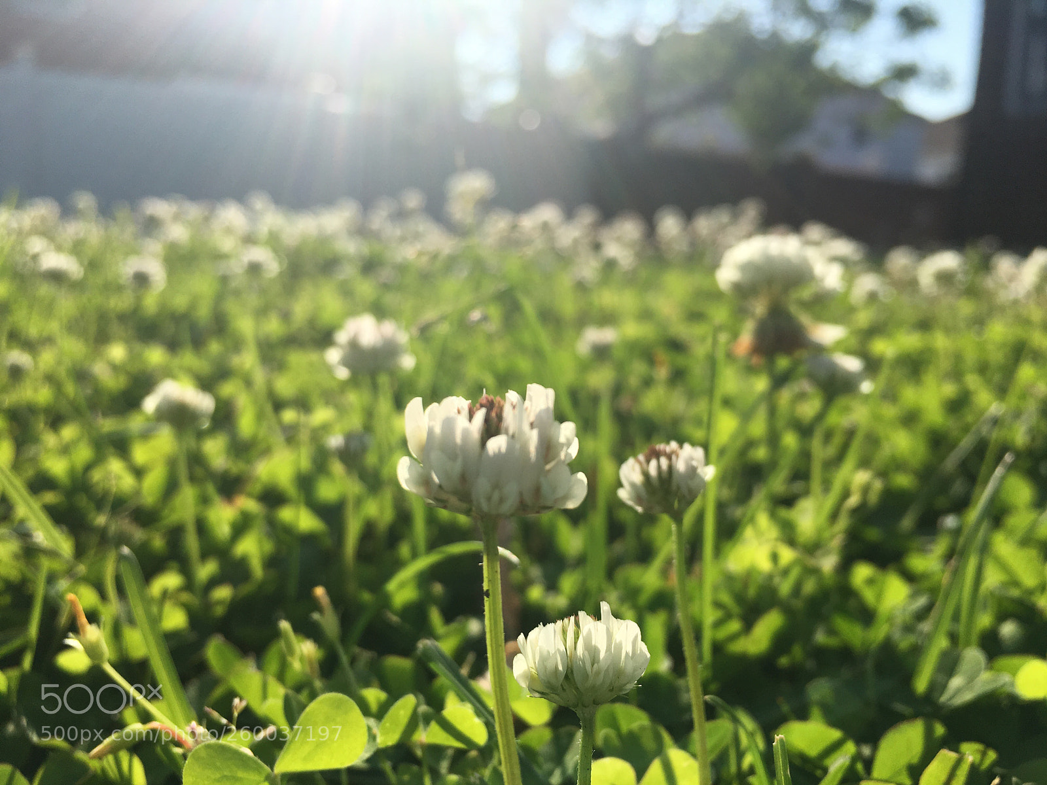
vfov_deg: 48.2
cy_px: 392
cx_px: 524
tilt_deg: -8.5
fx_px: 877
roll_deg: -1.7
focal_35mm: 29
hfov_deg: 61.7
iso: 25
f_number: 2.2
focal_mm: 4.15
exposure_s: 1/1672
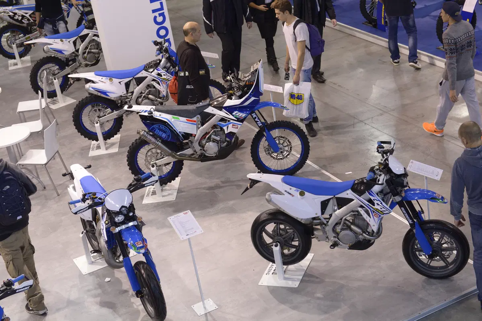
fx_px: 936
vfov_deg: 19.4
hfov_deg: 28.9
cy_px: 160
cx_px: 241
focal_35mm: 70
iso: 1250
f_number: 5
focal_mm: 70
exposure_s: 1/200
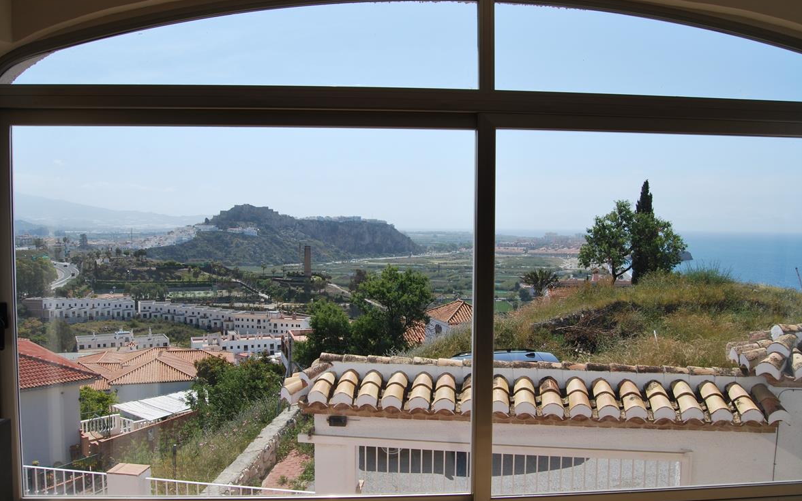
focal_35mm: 28
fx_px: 612
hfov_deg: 66.5
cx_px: 396
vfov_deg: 44.5
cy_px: 257
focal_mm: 18
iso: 100
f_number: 9
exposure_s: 1/320
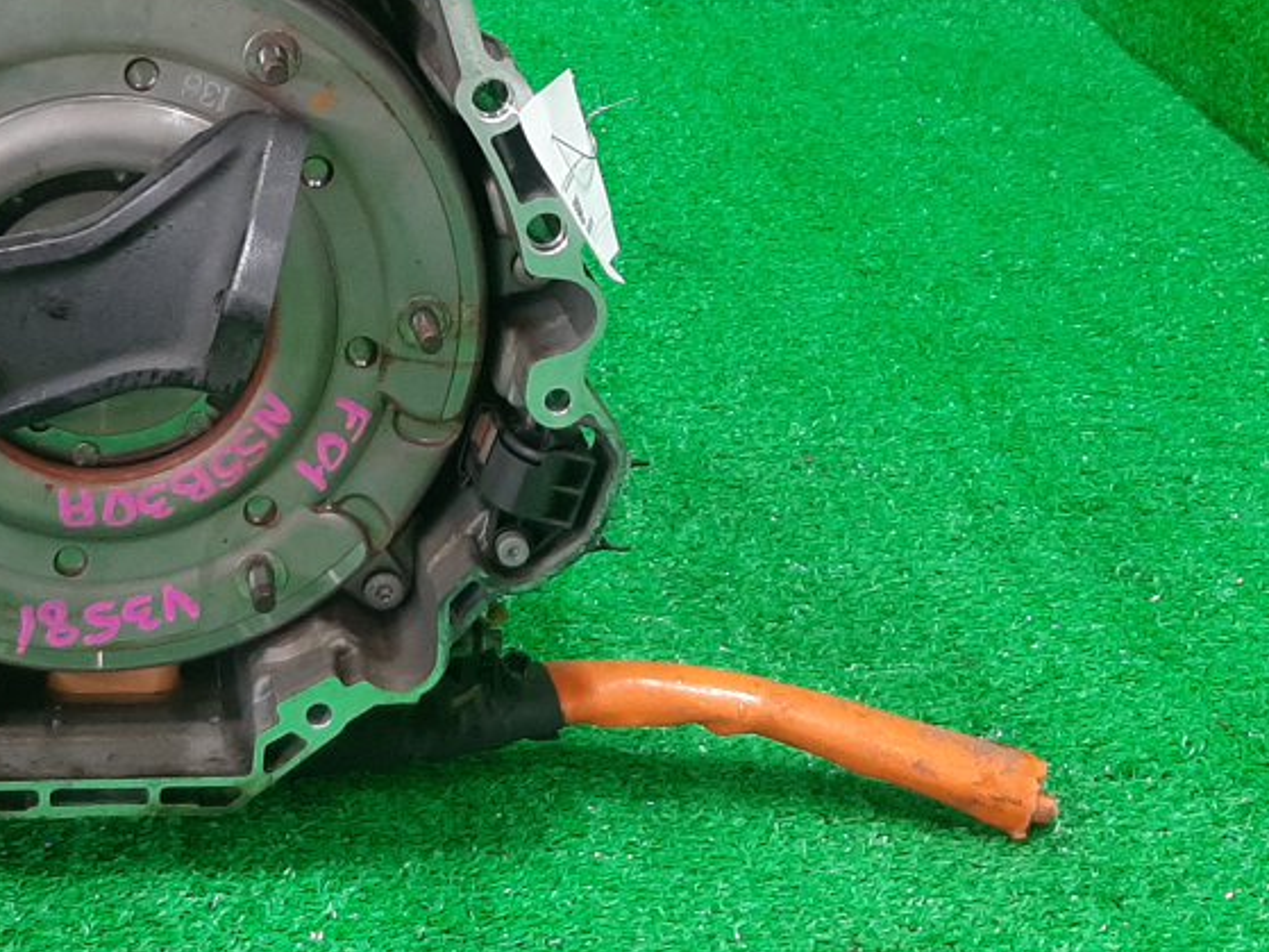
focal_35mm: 67
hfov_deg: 28.8
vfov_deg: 21.6
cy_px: 148
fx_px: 2456
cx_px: 409
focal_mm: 3.93
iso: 131
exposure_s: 1/50
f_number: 1.7
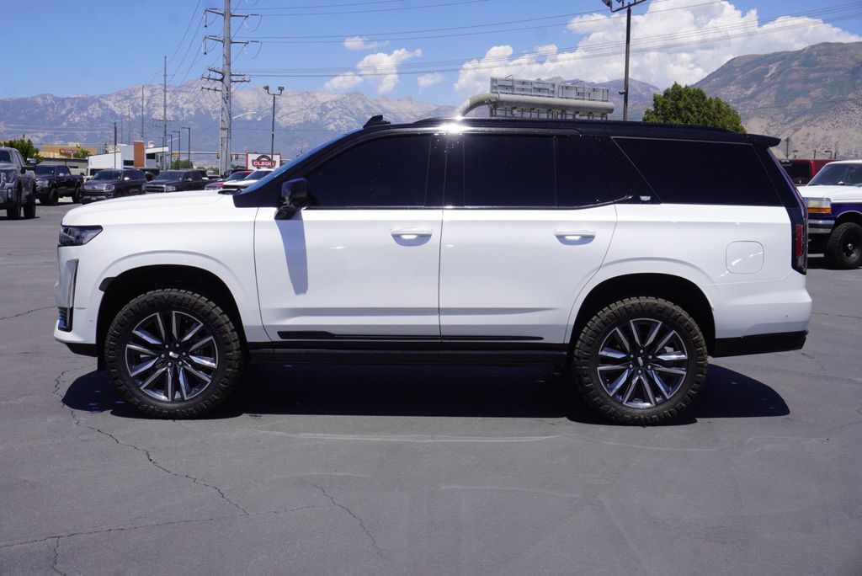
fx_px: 934
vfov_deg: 34.3
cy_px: 288
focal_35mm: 39
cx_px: 431
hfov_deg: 49.5
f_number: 11
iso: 100
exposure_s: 1/200
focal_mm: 26
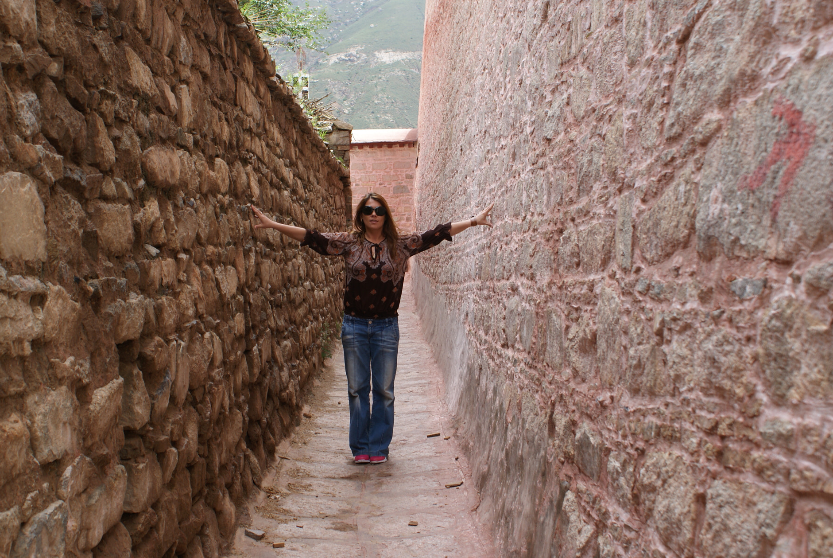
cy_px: 279
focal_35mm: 49
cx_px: 391
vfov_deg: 27.6
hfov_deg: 40.3
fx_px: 1135
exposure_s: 1/125
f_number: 8
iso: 100
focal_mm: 30
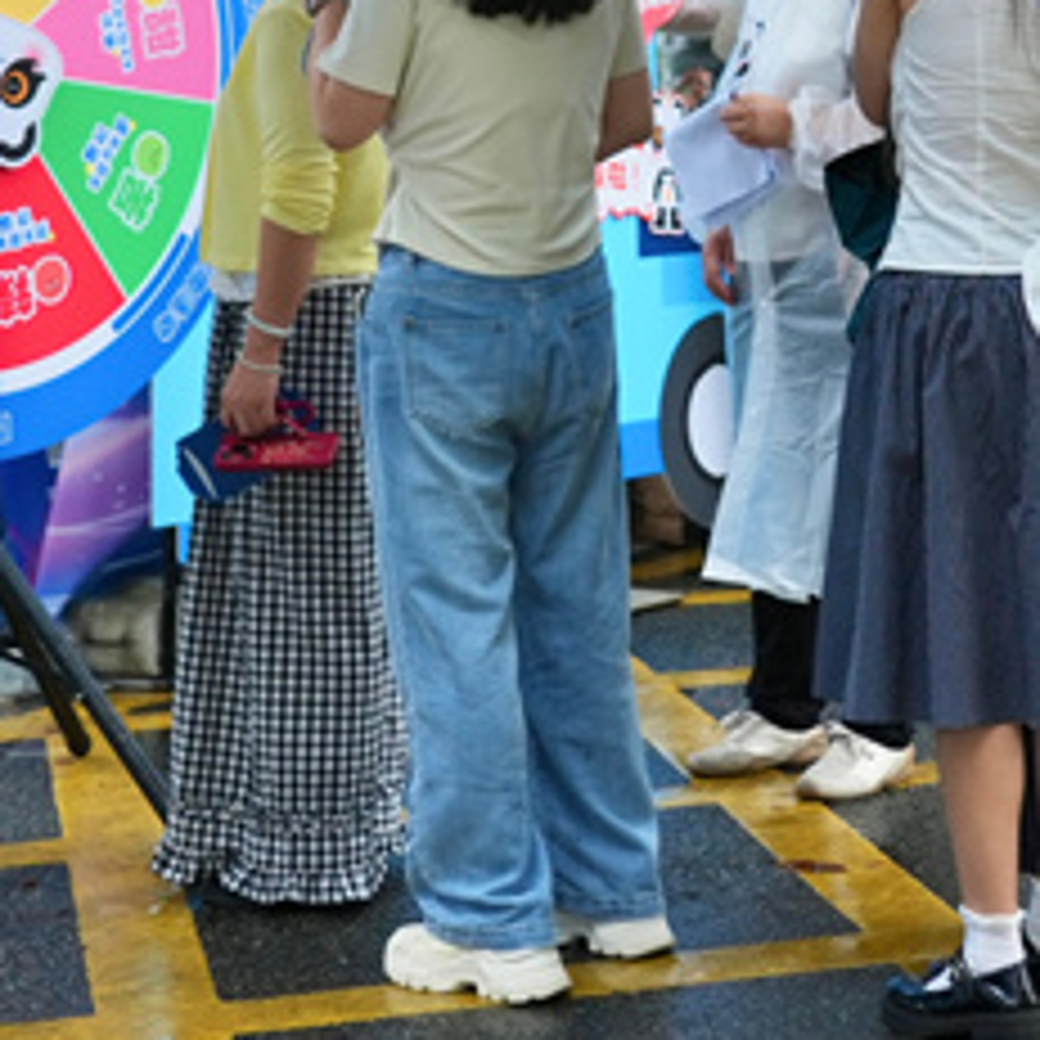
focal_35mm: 100
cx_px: 612
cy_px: -14
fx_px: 3399
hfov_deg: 17.4
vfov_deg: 17.0
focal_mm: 34
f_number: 4
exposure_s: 1/200
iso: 500
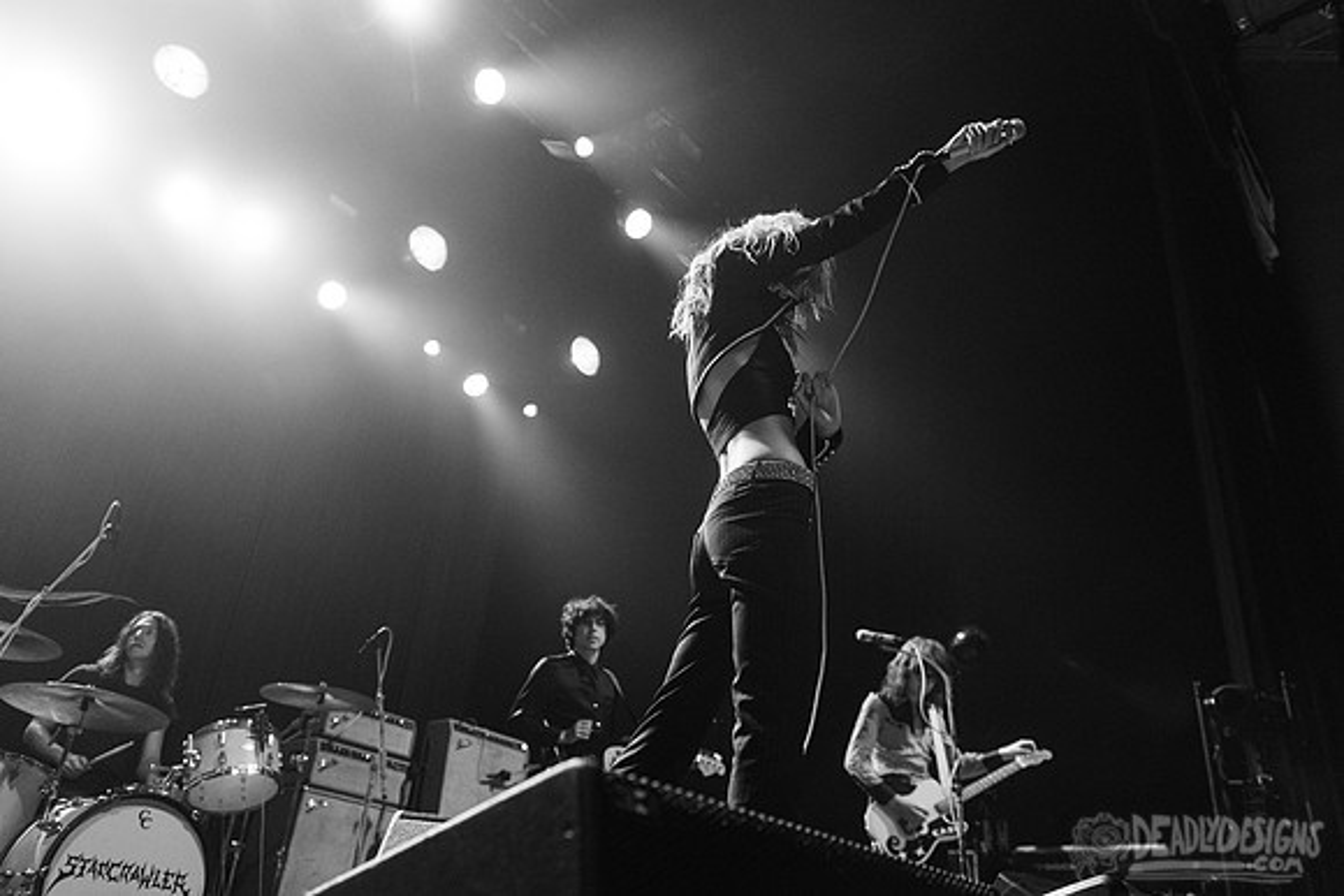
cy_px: 448
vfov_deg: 47.3
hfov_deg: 66.5
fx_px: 1025
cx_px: 659
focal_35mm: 27
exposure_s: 1/200
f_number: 3.2
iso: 2500
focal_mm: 24
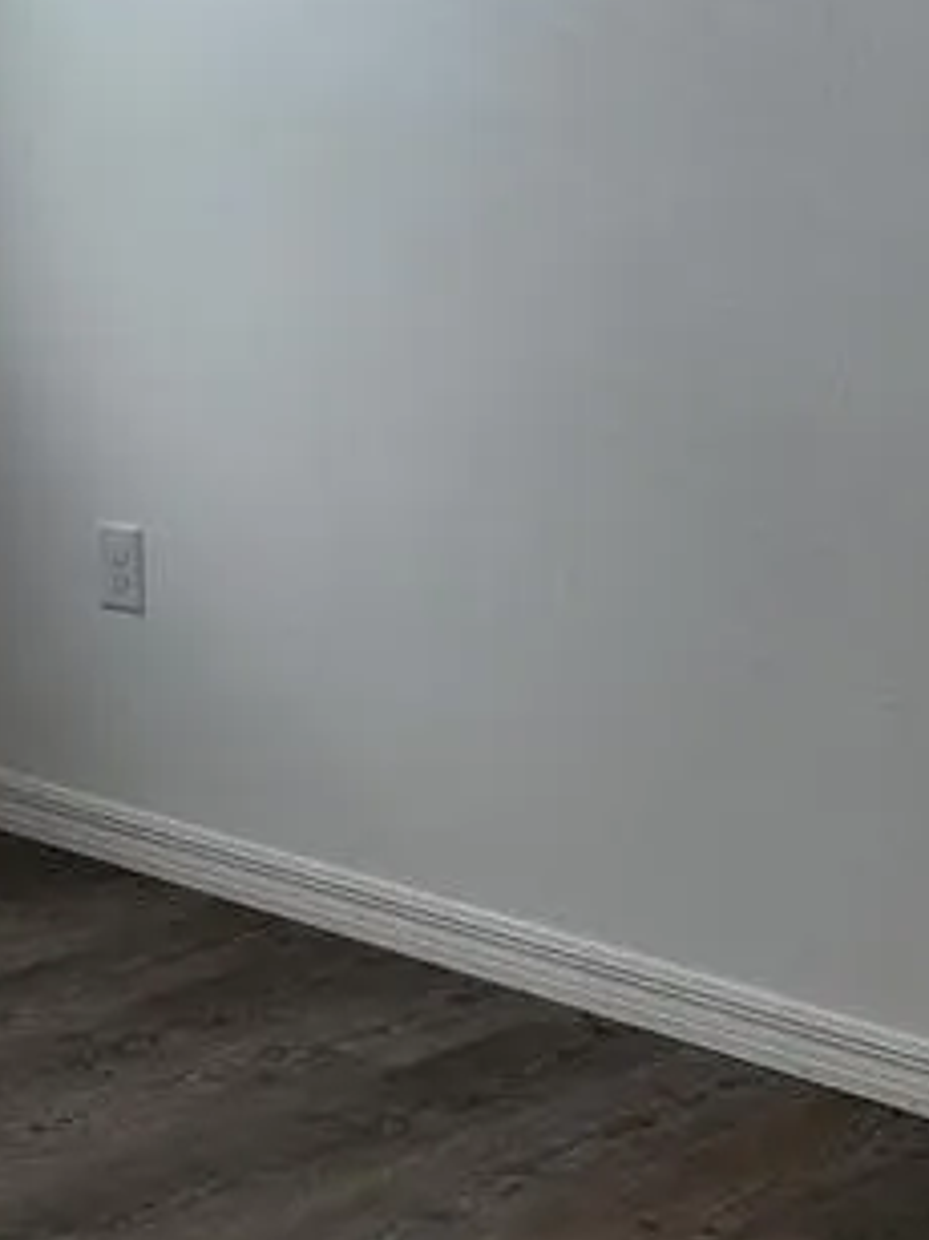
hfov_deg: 15.3
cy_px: 133
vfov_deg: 21.3
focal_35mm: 90
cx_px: -436
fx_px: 3223
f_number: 1.8
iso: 64
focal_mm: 6.4
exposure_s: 1/180
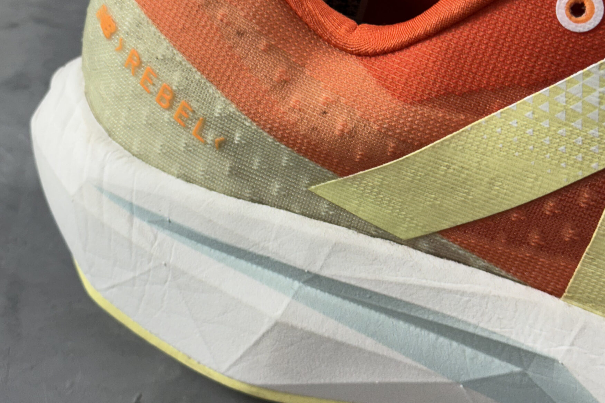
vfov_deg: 18.5
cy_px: 90
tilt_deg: -36.5
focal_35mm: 73
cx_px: 276
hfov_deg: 27.7
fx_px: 1227
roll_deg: -3.2
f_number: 1.78
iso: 64
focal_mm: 6.76
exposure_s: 1/60
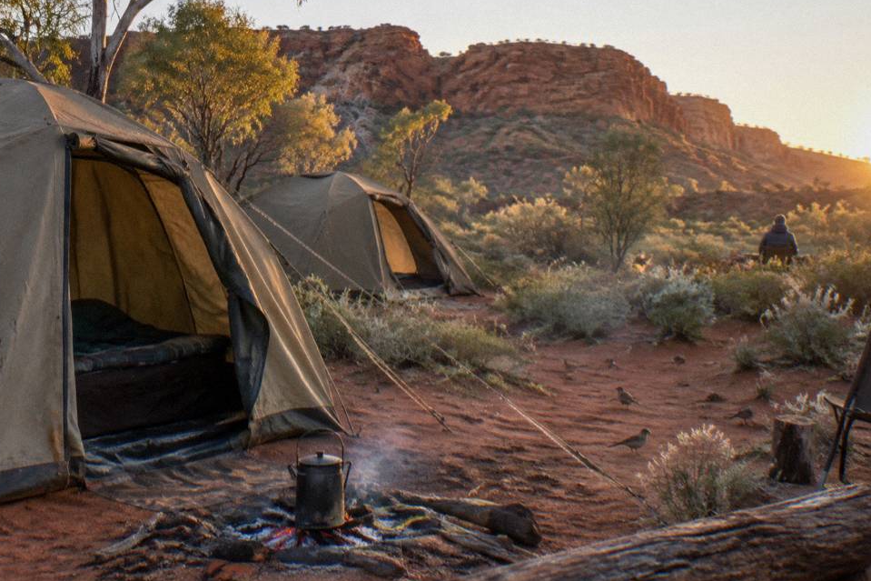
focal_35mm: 49
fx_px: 1185
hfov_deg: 40.3
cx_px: 440
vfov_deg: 27.5
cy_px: 291
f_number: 9
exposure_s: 1/40
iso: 8000
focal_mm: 47
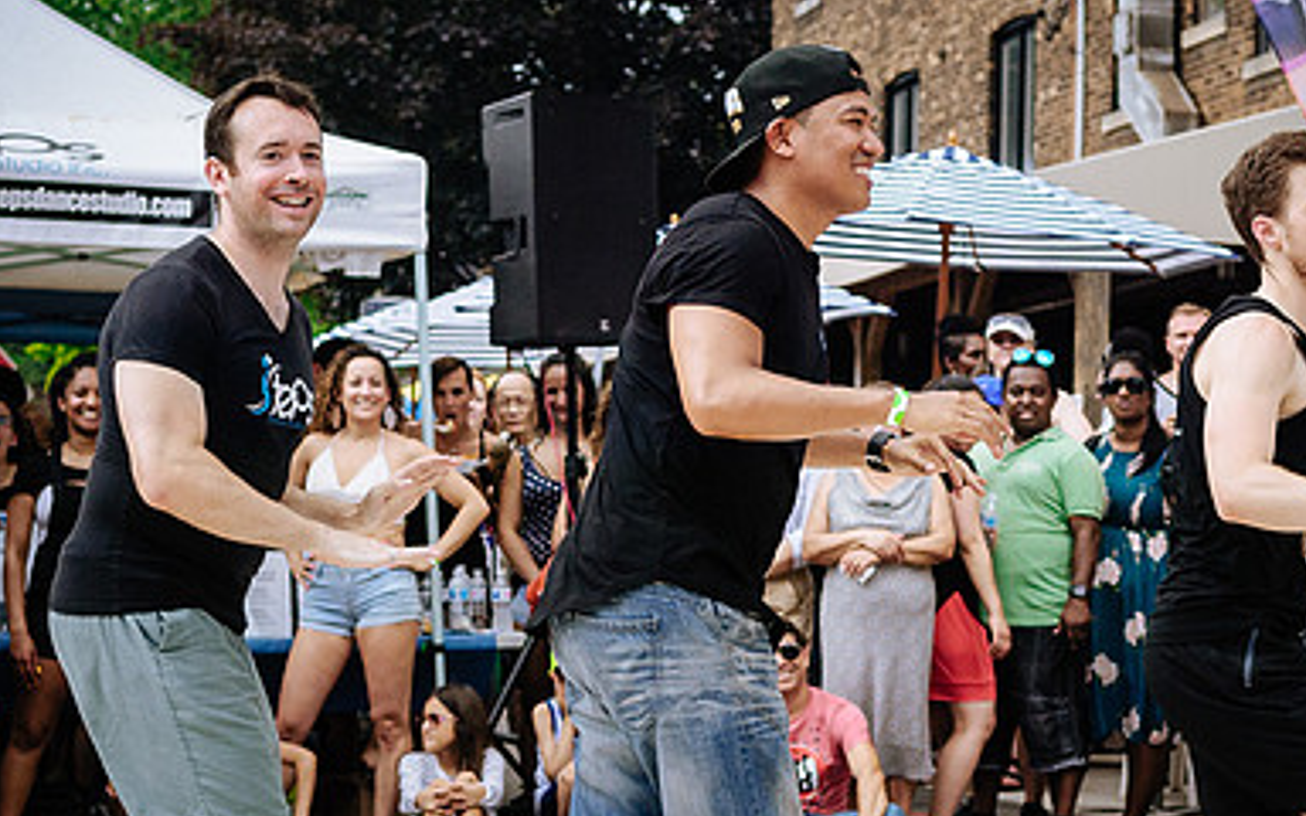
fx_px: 3381
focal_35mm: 95
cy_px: 620
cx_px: 755
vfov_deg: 13.7
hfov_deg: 21.8
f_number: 4
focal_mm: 38
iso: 100
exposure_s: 1/1600
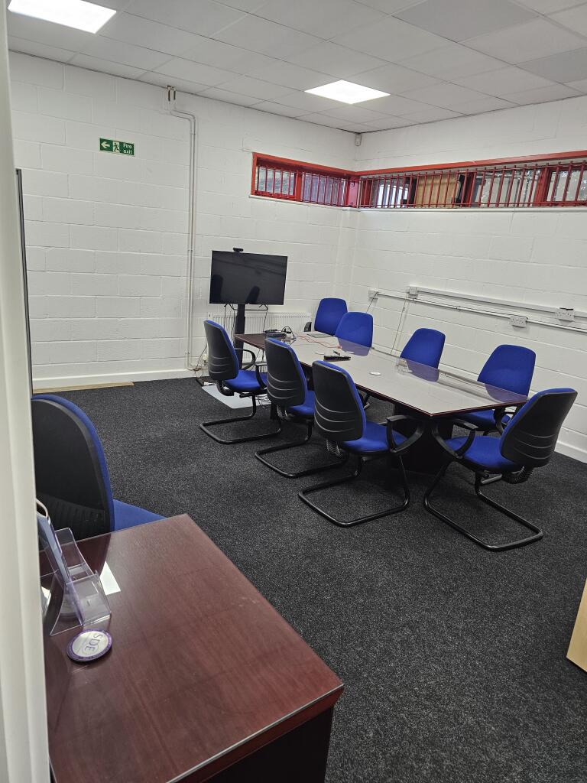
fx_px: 520
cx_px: 294
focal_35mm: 23
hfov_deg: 58.9
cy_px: 392
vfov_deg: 73.9
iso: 250
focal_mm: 6.3
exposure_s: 1/100
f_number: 1.7
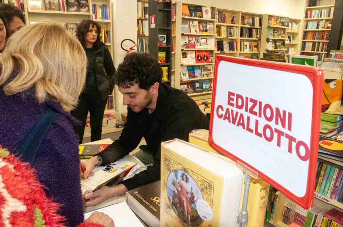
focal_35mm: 27
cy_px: 114
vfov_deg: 47.8
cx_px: 172
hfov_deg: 67.4
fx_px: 257
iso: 3200
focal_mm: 18
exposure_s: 1/60
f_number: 13
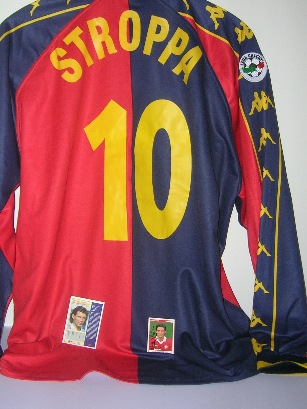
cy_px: 186
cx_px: 129
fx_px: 520
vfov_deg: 42.9
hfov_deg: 32.8
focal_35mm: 44
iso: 50
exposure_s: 1/60.1
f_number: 2.9
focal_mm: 5.7
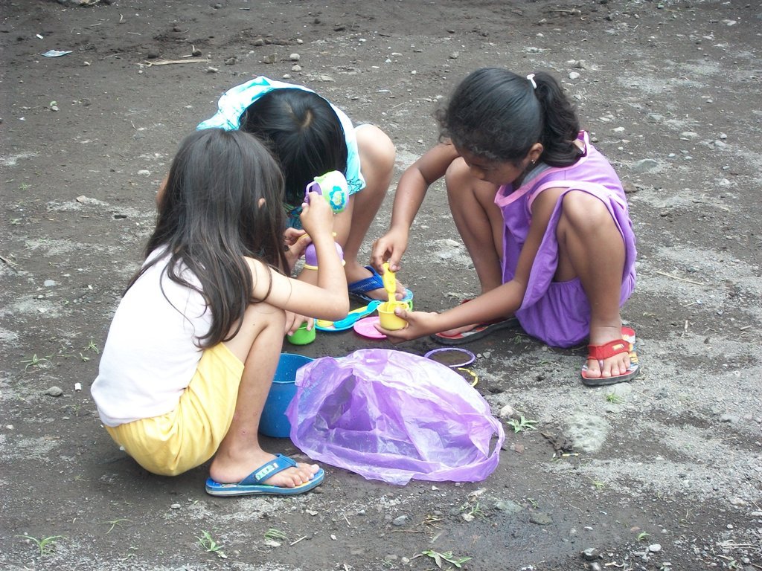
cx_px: 381
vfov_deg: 15.4
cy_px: 286
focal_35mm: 96
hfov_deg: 20.4
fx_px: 2113
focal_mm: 17.1
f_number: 5.2
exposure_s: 1/125
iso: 80
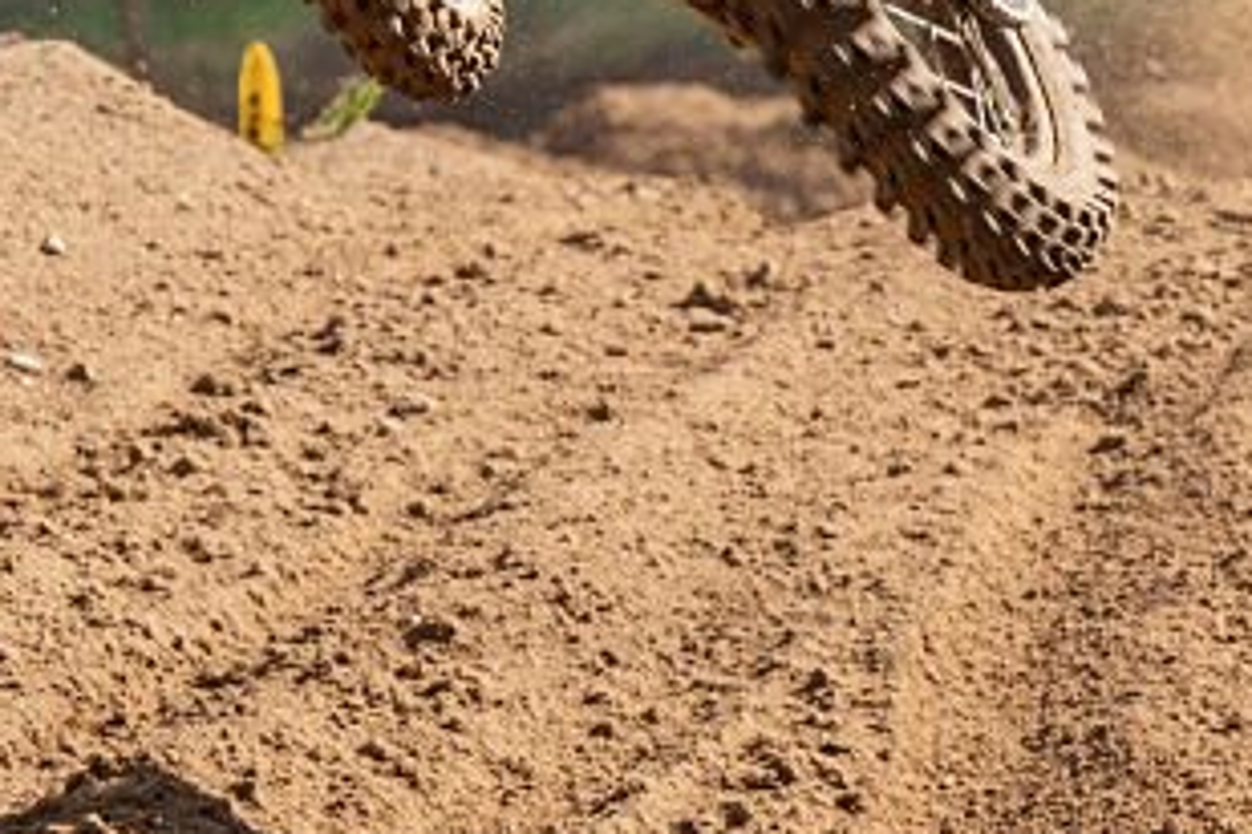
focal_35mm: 561
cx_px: 478
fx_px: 19509
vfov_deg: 2.4
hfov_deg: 3.7
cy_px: -486
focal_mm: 140
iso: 200
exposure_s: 1/1250
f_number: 5
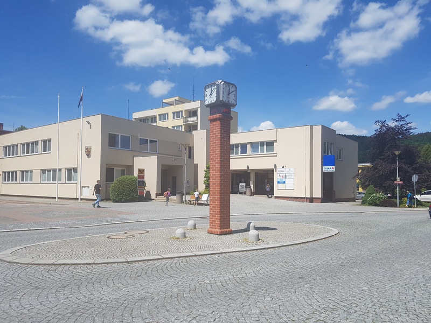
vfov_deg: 53.1
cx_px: 216
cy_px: 162
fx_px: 324
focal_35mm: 26
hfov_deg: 67.3
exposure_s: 1/3744
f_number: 1.7
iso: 50
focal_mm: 4.2
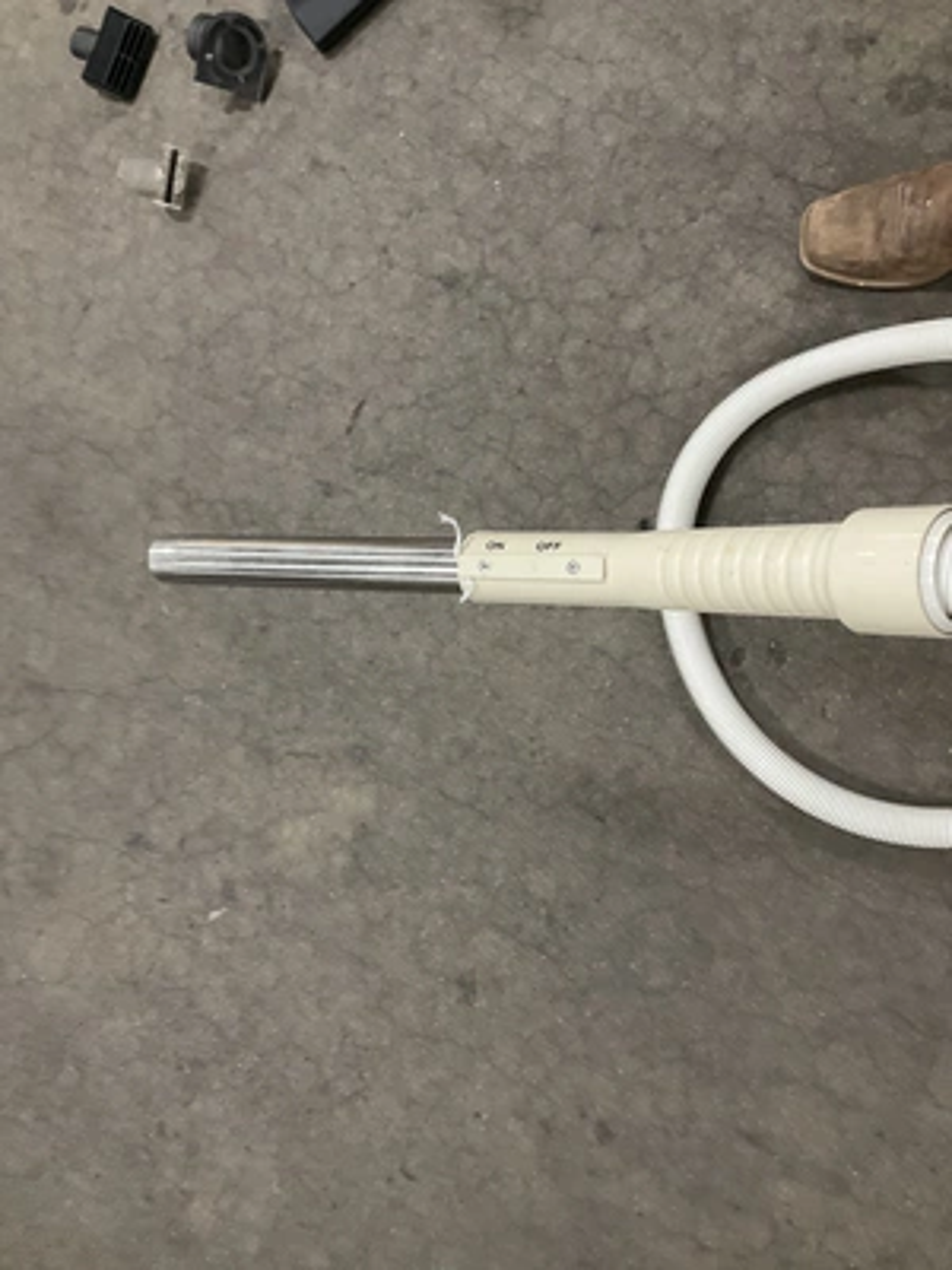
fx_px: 1063
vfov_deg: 61.7
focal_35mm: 29
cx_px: 476
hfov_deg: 48.2
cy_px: 635
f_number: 1.8
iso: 200
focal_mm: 3
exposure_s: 1/40
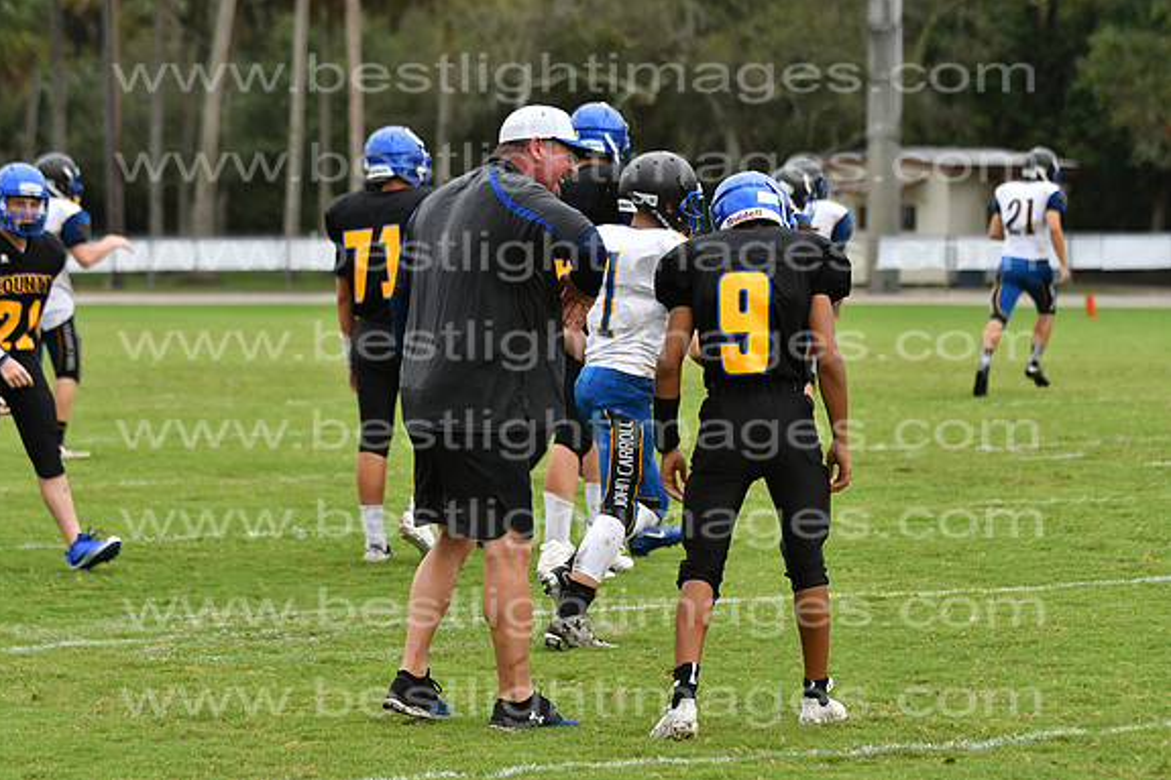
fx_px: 6894
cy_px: 390
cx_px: 582
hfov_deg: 9.7
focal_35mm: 212
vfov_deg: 6.5
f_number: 3.5
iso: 800
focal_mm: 140
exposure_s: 1/1600
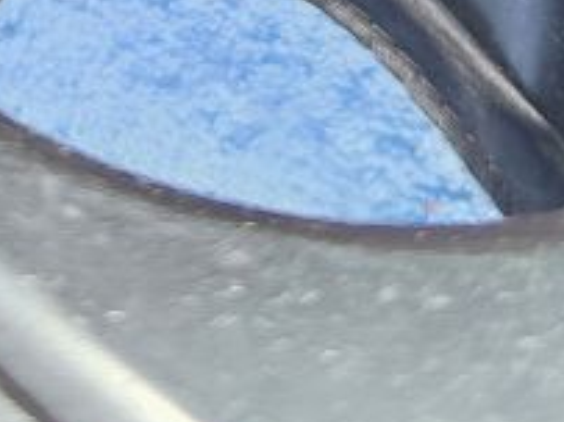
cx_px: -8
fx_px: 2215
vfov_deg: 9.6
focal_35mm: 136
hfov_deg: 14.3
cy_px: -597
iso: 160
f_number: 1.4
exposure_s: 1/120
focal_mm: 6.5
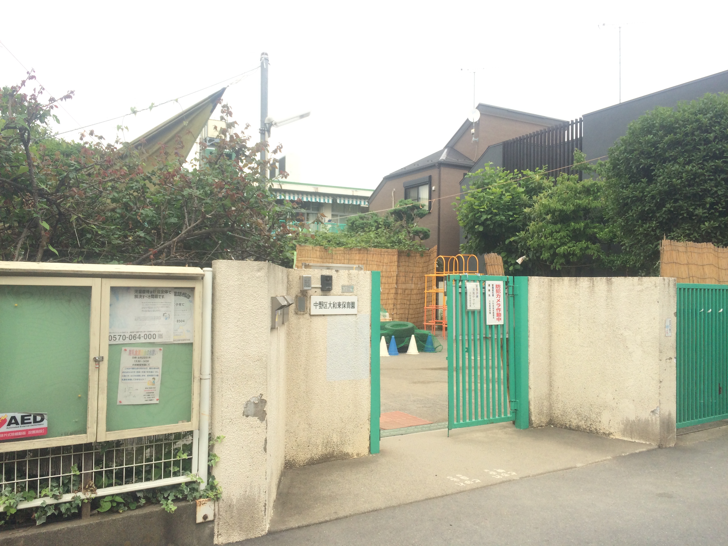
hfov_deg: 61.7
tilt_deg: +0.1
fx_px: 610
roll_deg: +0.5
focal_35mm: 29
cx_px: 364
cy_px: 273
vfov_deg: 48.2
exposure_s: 1/285
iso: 32
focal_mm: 4.15
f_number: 2.2
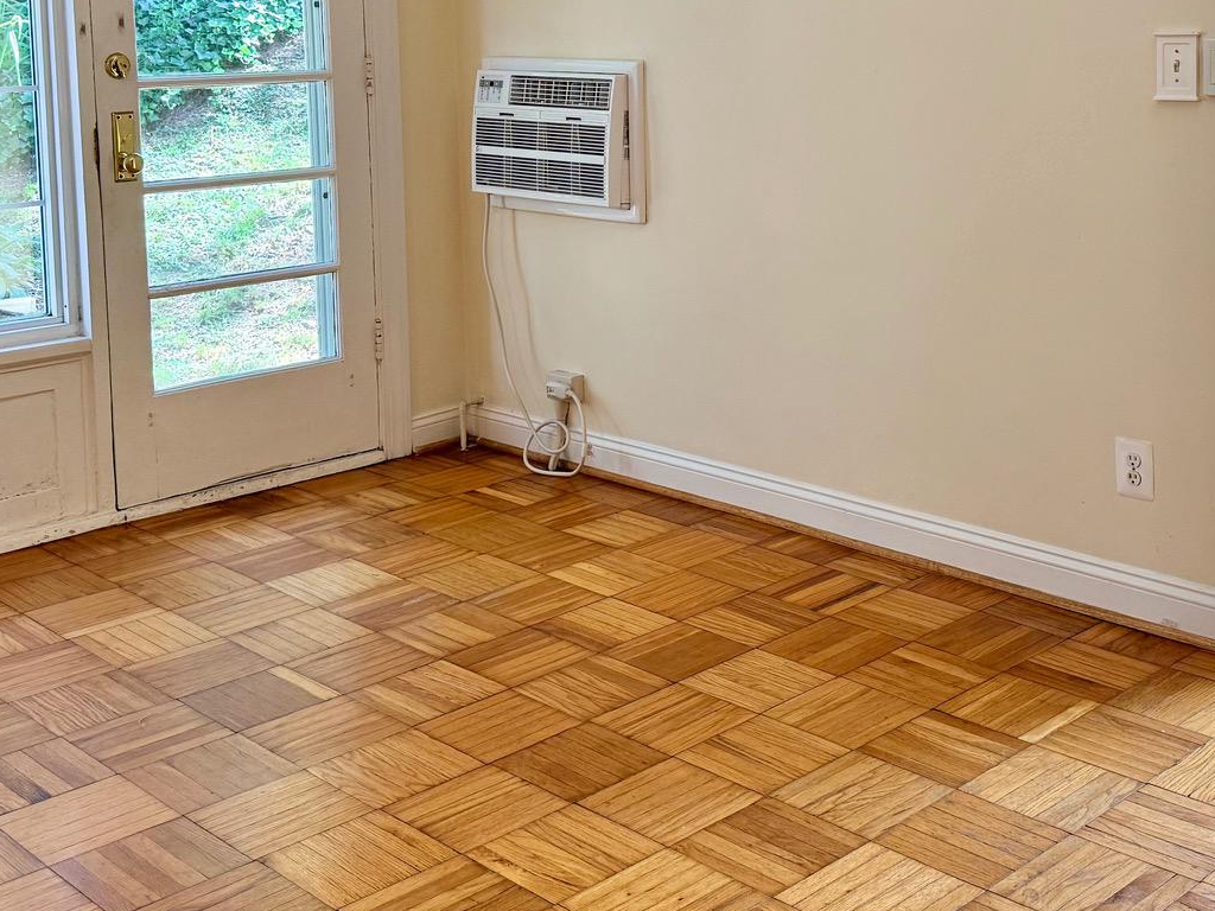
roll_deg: +0.6
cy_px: 160
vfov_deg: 29.5
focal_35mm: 48
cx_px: 782
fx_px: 1685
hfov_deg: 39.3
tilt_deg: -4.8
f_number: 1.78
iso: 100
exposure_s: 1/173
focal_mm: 6.76
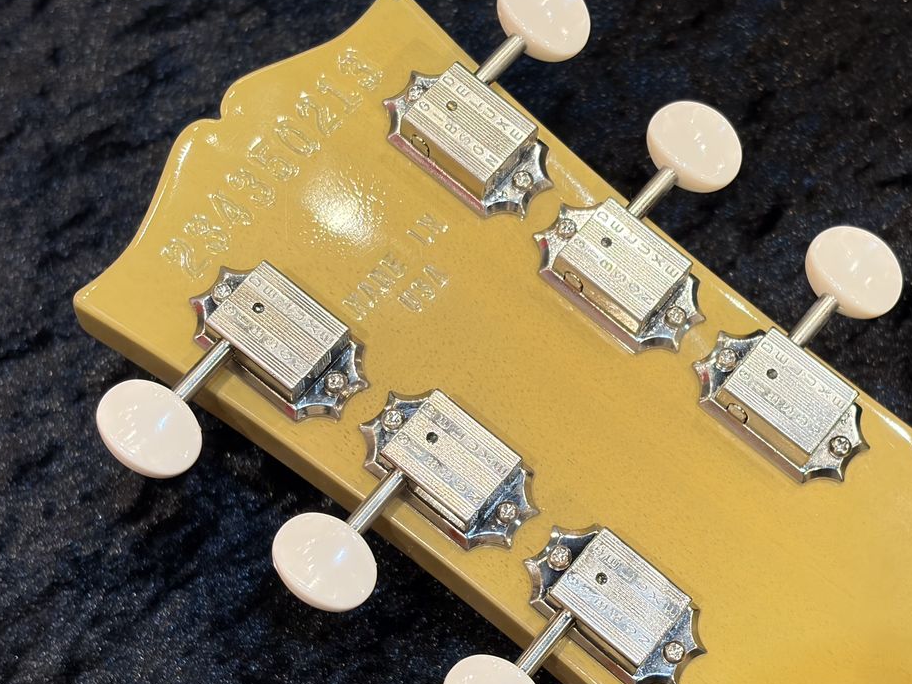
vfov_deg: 20.2
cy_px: 370
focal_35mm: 73
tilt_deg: -59.8
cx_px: 581
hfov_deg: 26.6
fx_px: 1923
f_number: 1.6
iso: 100
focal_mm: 5.96
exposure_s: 1/60
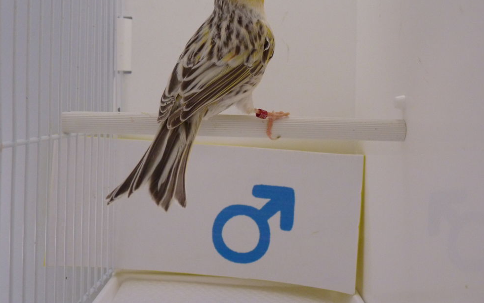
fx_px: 528
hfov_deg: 49.3
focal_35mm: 40
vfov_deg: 31.9
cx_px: 238
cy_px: 119
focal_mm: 6.5
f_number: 3
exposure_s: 1/160
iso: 400
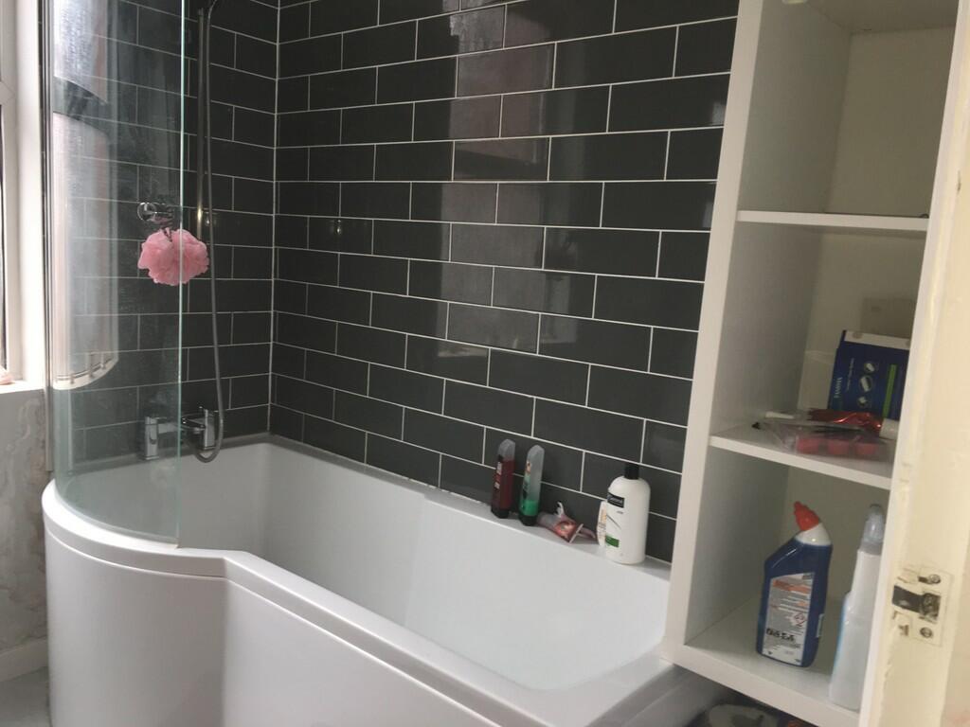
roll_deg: -3.8
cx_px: 485
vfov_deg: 48.2
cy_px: 364
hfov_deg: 61.7
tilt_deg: -9.5
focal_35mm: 29
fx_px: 813
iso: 32
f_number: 2.2
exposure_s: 1/33
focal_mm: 4.15
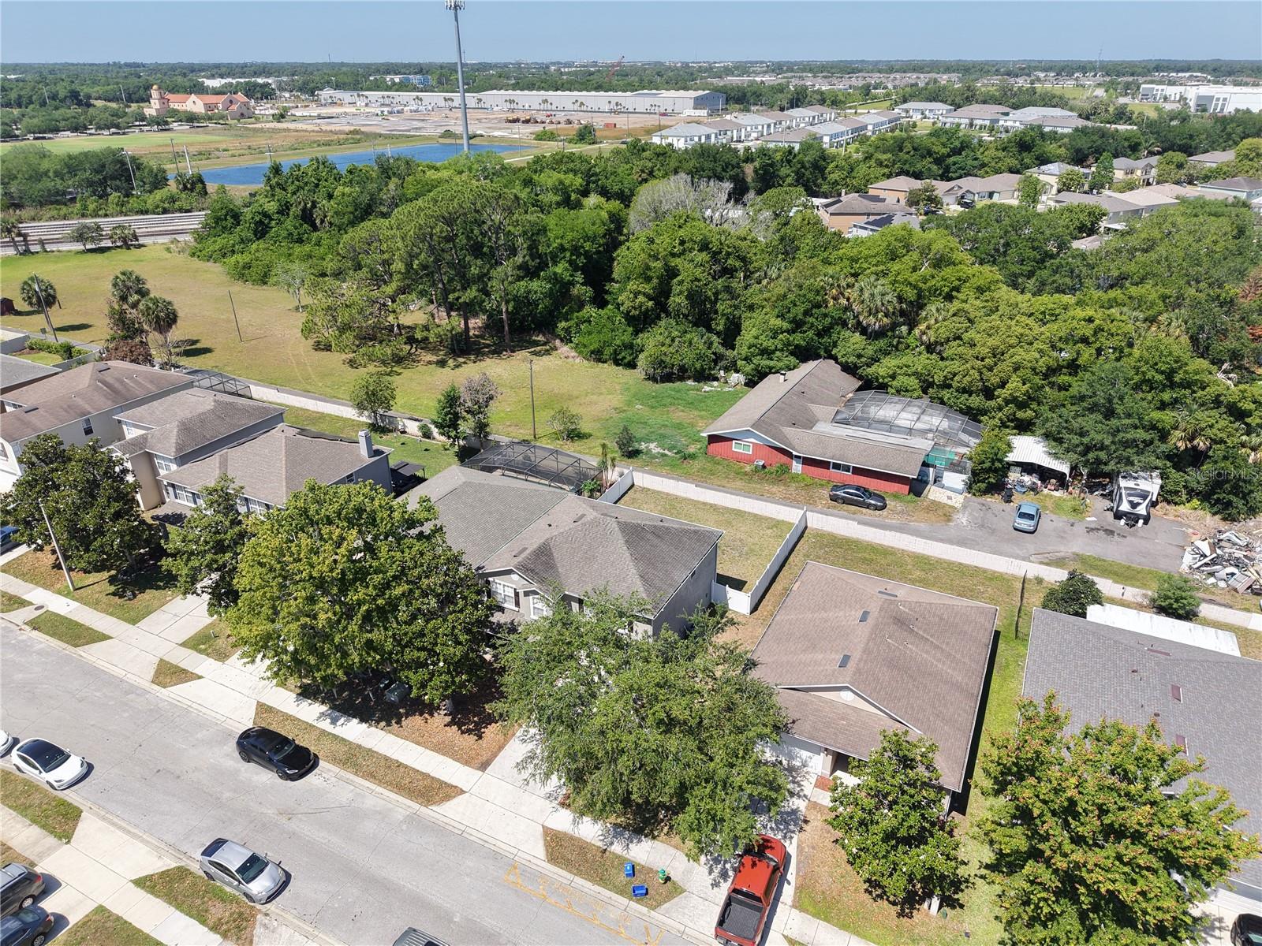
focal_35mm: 24
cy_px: 473
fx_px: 875
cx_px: 631
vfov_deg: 56.8
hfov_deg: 71.6
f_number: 1.8
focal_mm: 8.67
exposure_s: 1/2500
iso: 150
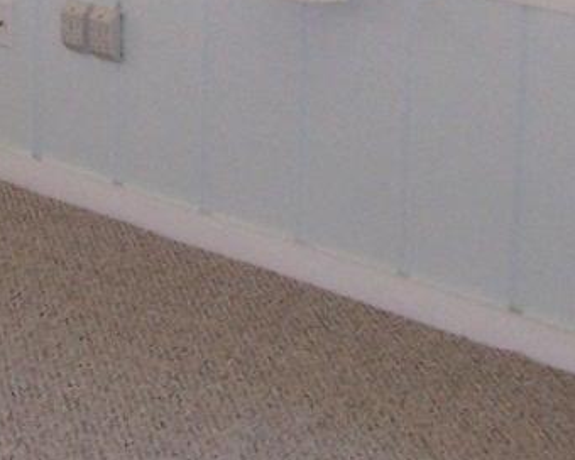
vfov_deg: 10.3
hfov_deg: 13.0
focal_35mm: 147
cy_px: -118
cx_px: 52
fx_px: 2502
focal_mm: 5.5
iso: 140
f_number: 2.8
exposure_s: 1/90
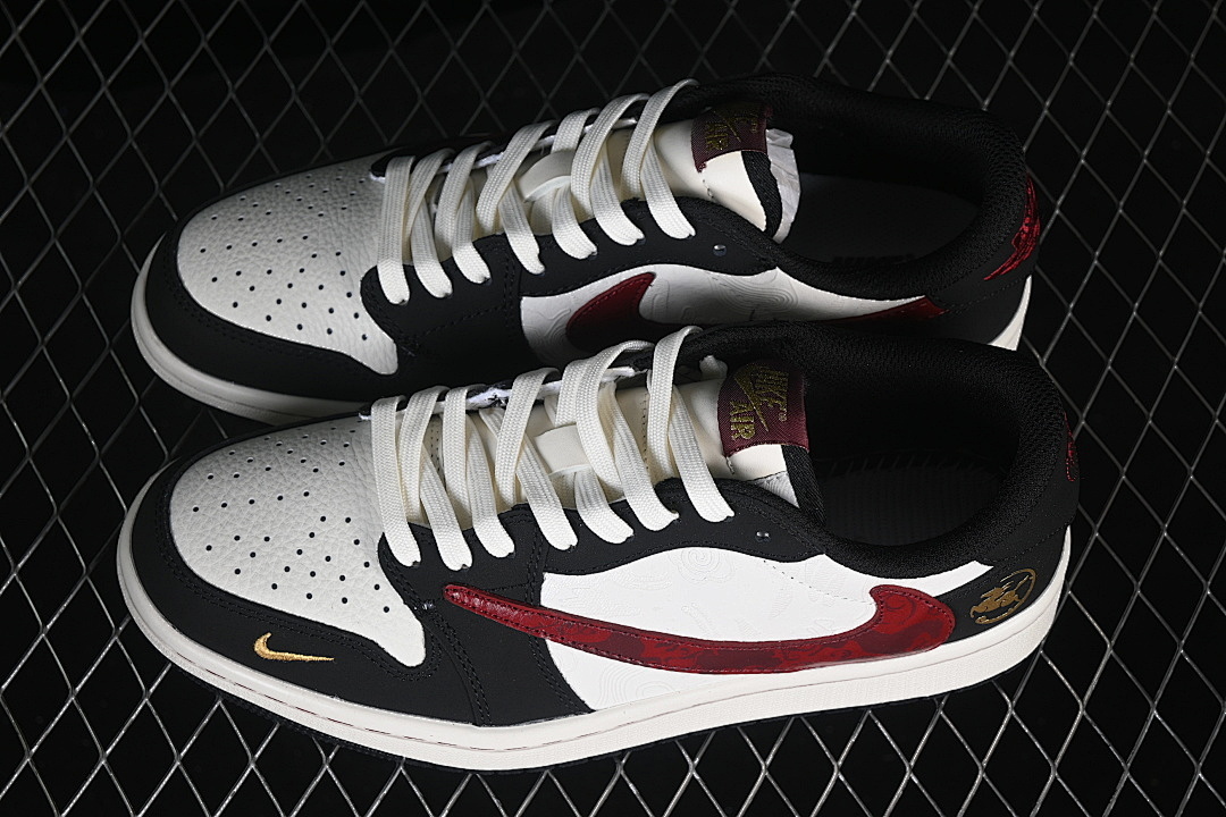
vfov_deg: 18.2
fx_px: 2554
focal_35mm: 75
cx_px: 613
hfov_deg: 27.0
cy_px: 408
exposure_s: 1/80
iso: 160
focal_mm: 50
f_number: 7.1
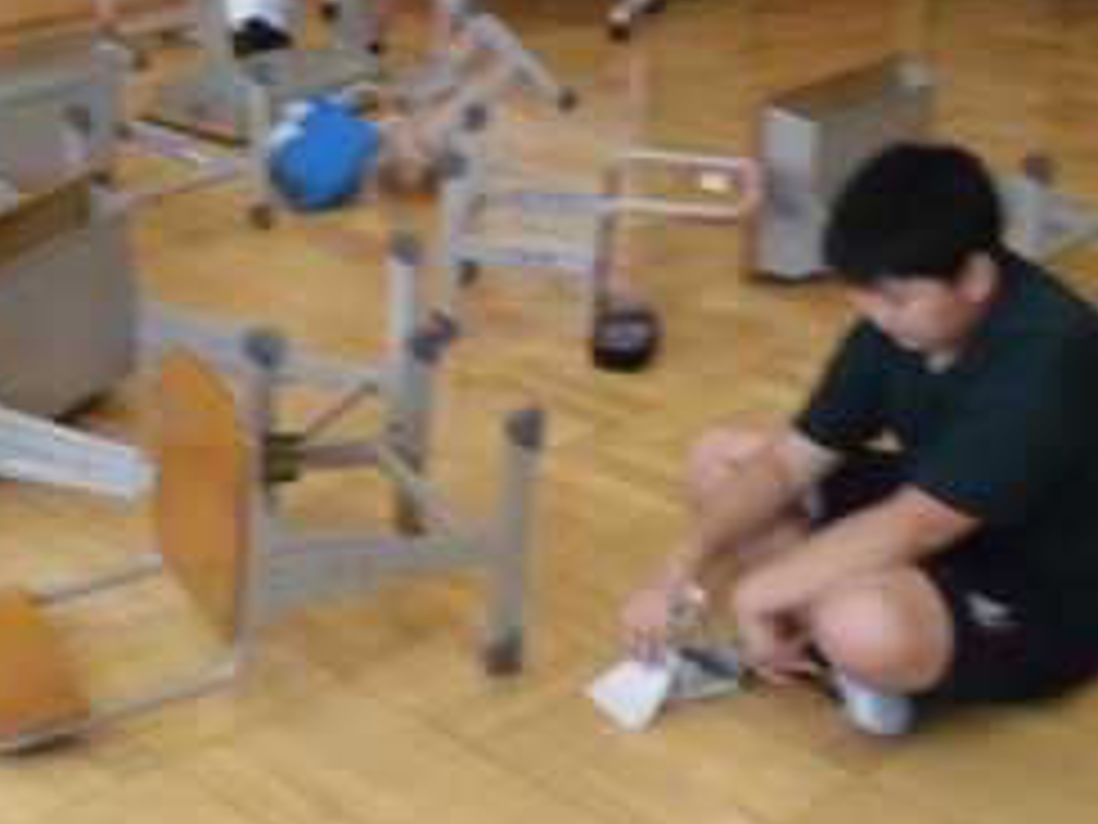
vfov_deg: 22.6
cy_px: 178
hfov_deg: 29.7
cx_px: 261
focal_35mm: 64
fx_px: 2030
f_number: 4
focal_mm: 6.1
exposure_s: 1/60
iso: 200
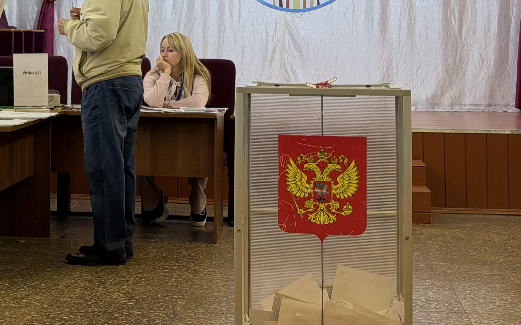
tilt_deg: +1.1
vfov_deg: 12.0
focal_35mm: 108
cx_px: 44
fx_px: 1533
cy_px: 4
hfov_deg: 18.9
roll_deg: -0.3
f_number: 1.78
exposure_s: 1/100
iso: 125
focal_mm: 6.76
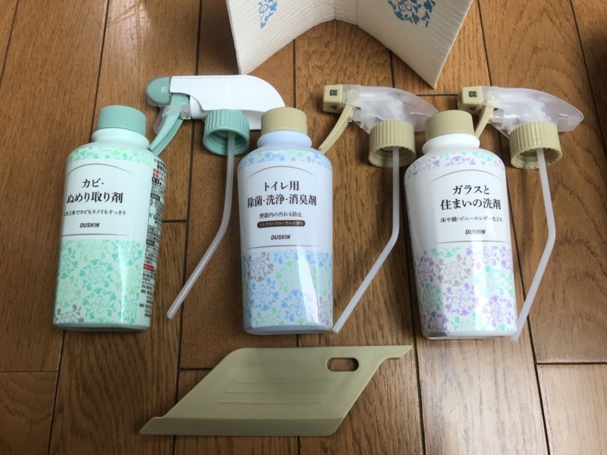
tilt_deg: -71.8
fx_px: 491
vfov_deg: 49.7
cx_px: 304
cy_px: 228
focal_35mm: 28
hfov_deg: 63.4
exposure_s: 1/60
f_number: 1.8
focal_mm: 3.99
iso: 20
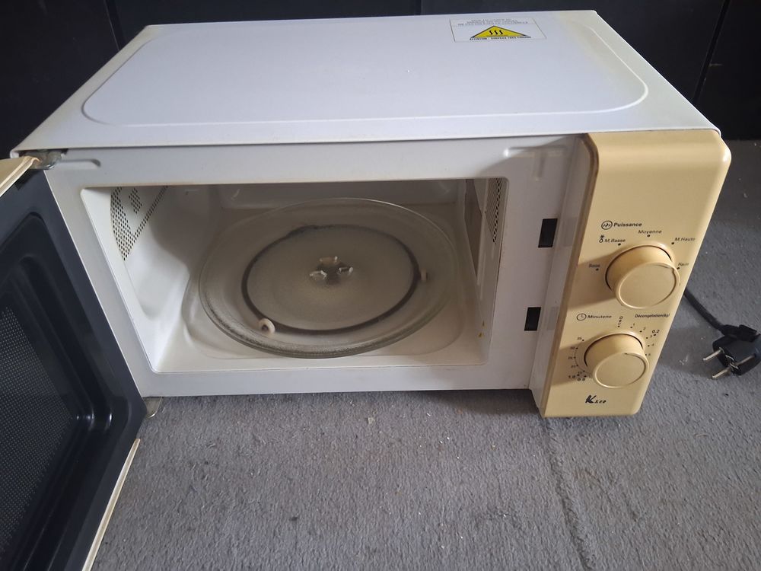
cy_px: 286
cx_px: 380
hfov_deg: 67.3
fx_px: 572
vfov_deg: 53.1
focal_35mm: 26
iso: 640
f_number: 1.8
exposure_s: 1/25
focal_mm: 3.98
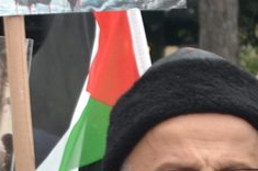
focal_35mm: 480
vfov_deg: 2.9
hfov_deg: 4.2
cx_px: -327
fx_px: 3435
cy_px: 113
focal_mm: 55
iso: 360
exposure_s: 1/60
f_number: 5.6
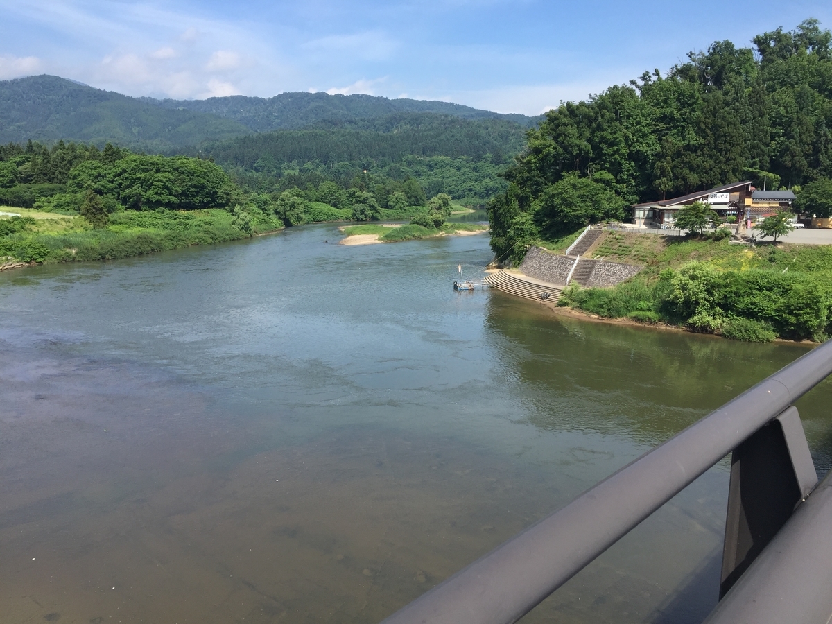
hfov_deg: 61.7
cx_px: 416
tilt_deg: -10.2
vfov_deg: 48.2
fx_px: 697
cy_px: 312
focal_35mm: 29
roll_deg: -0.4
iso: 32
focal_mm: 4.15
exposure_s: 1/1464
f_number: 2.2
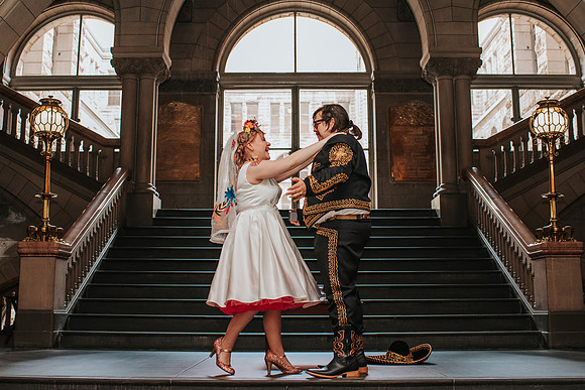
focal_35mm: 46
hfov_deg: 42.8
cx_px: 278
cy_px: 170
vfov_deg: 29.3
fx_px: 746
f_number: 3.2
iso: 1000
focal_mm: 35
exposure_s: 1/200
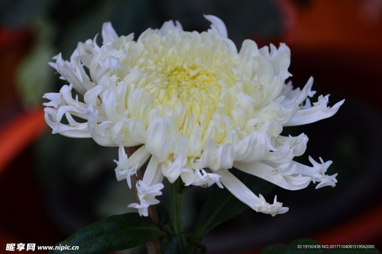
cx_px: 191
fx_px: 3101
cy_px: 127
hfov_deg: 7.0
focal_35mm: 292
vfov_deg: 4.7
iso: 560
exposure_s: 1/250
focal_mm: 195
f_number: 10
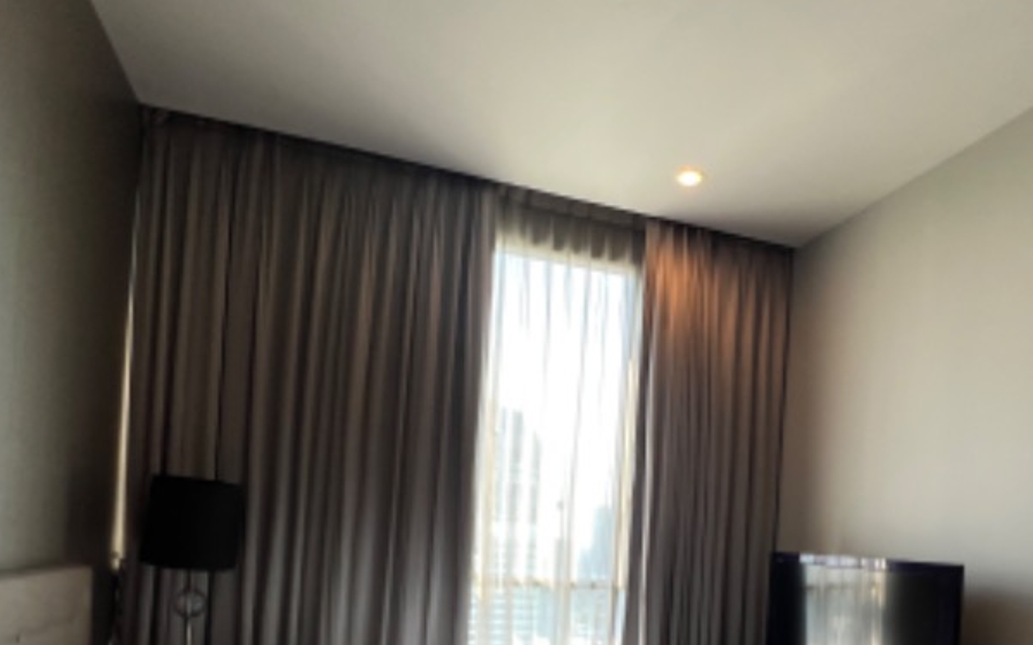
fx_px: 647
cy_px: 548
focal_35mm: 23
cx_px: 543
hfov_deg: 77.1
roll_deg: +1.2
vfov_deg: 48.8
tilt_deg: -5.5
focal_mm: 1.57
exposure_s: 1/100
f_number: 1.8
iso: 64
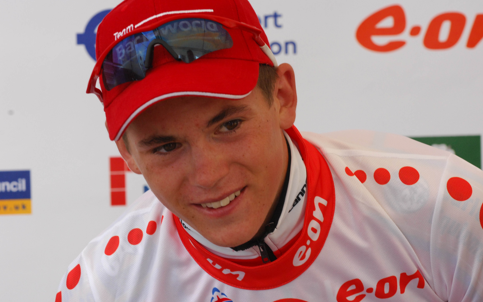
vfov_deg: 6.1
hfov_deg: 9.8
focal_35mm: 214
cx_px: 242
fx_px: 2817
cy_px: 158
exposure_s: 1/320
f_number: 8
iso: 640
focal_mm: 140
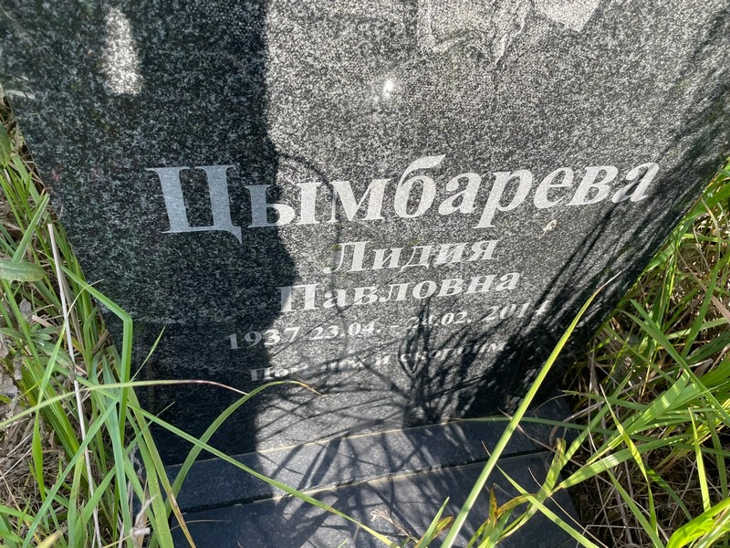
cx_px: 365
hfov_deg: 67.3
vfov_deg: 53.1
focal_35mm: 26
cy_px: 274
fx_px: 548
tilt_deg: -50.1
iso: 32
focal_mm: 4.2
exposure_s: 1/690
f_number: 1.6
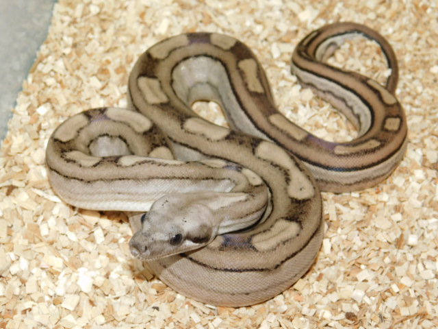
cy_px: 164
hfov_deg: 19.8
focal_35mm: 99
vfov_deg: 14.9
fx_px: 1253
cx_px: 219
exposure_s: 1/60
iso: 200
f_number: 4.6
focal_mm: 17.6
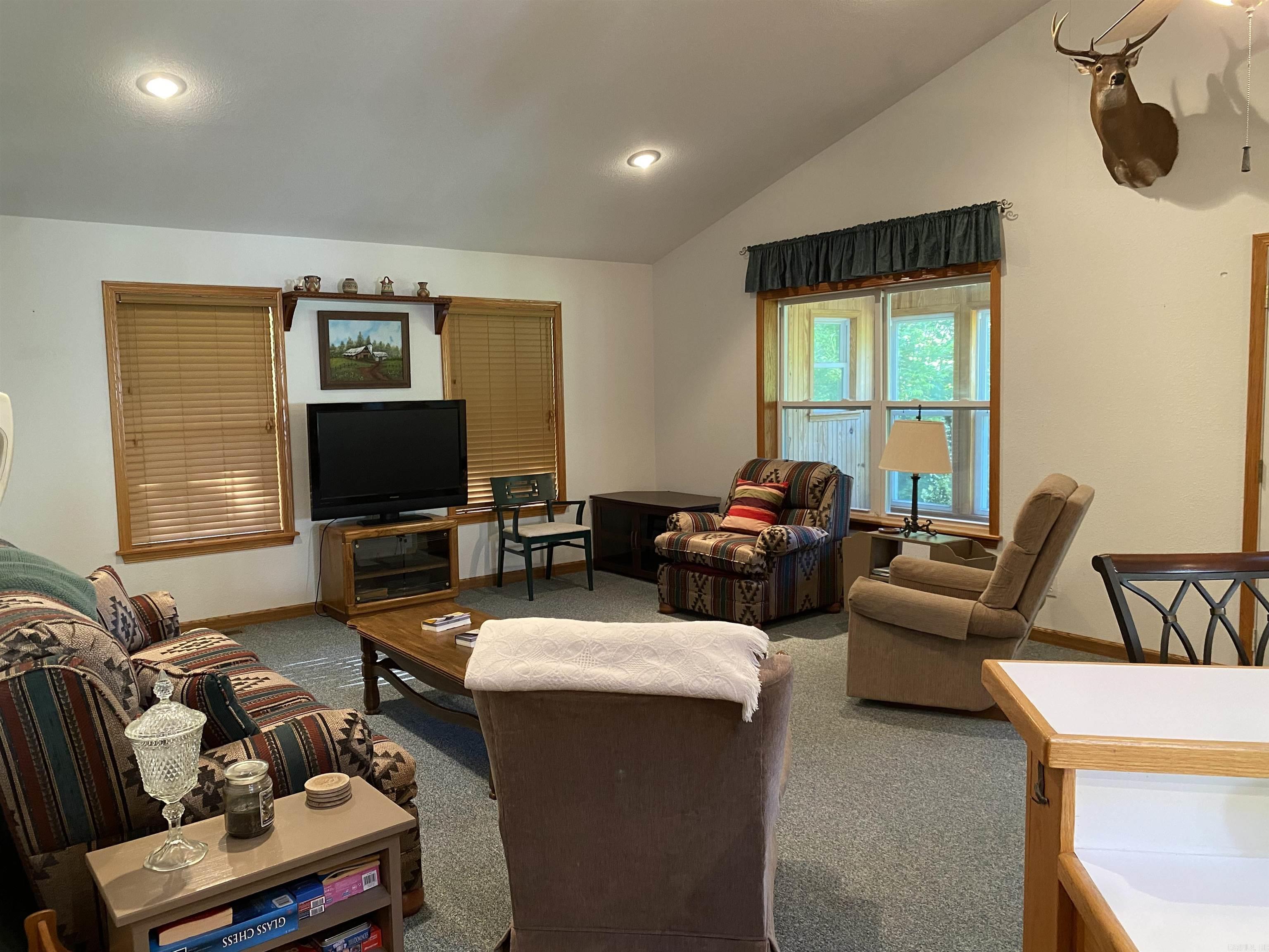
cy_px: 476
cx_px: 634
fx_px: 953
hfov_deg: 67.3
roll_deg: +0.5
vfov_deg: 53.1
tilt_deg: -4.4
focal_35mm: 26
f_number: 1.8
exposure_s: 1/60
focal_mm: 4.25
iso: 250
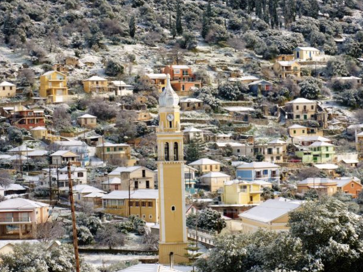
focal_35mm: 127
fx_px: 1332
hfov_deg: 15.5
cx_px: 157
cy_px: 119
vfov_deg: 11.7
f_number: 4.7
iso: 100
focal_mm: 17.1
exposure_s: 1/640
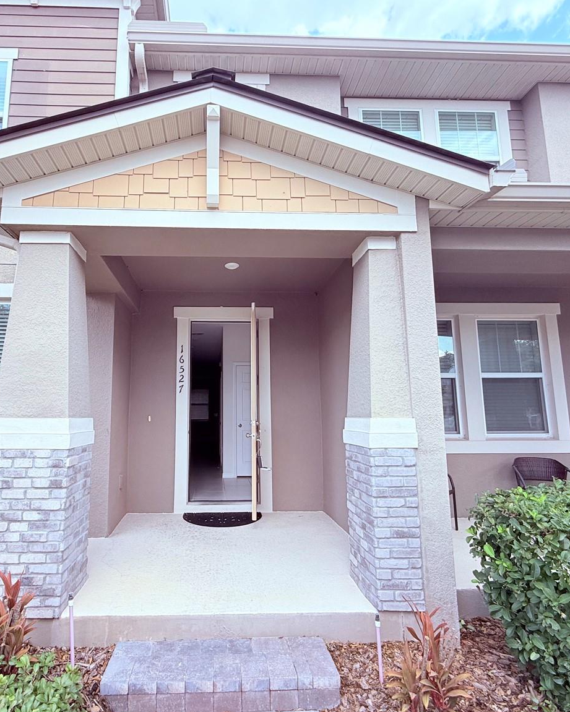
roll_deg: +0.2
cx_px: 230
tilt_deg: +7.9
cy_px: 360
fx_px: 401
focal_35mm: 19
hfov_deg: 70.2
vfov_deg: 83.3
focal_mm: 2.22
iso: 50
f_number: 2.2
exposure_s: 1/315
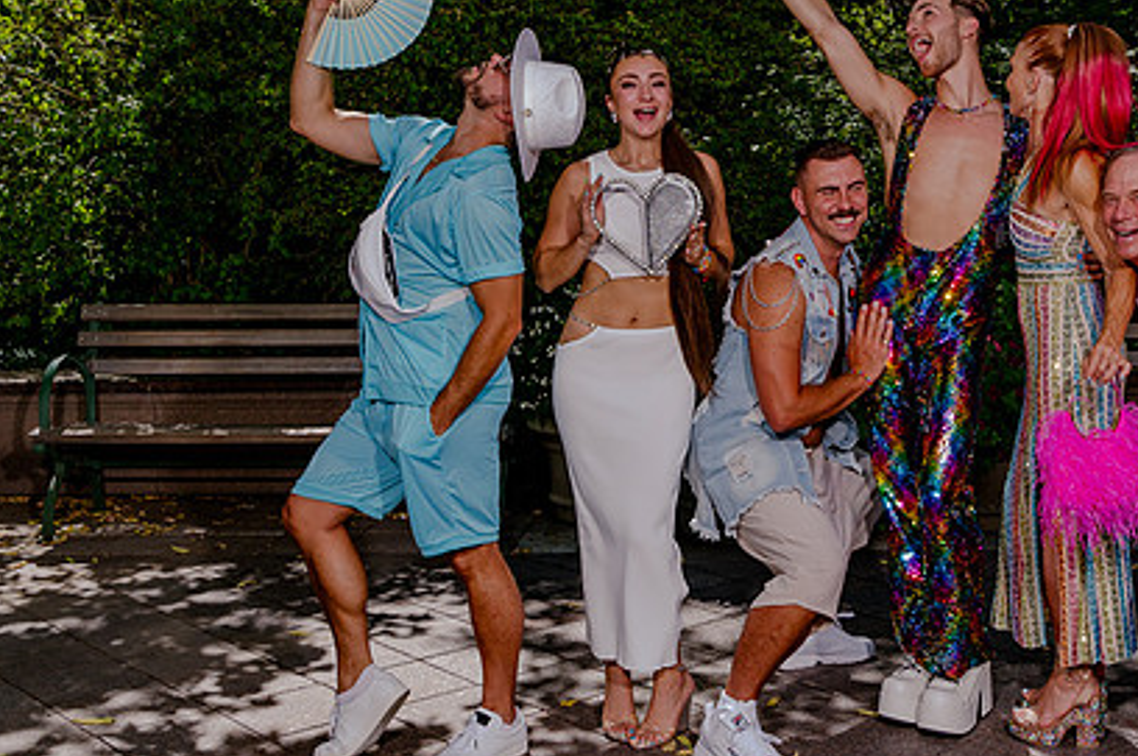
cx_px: 802
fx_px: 1705
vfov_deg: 24.9
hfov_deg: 36.3
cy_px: 266
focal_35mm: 54
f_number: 8
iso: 200
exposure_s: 1/320
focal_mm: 26
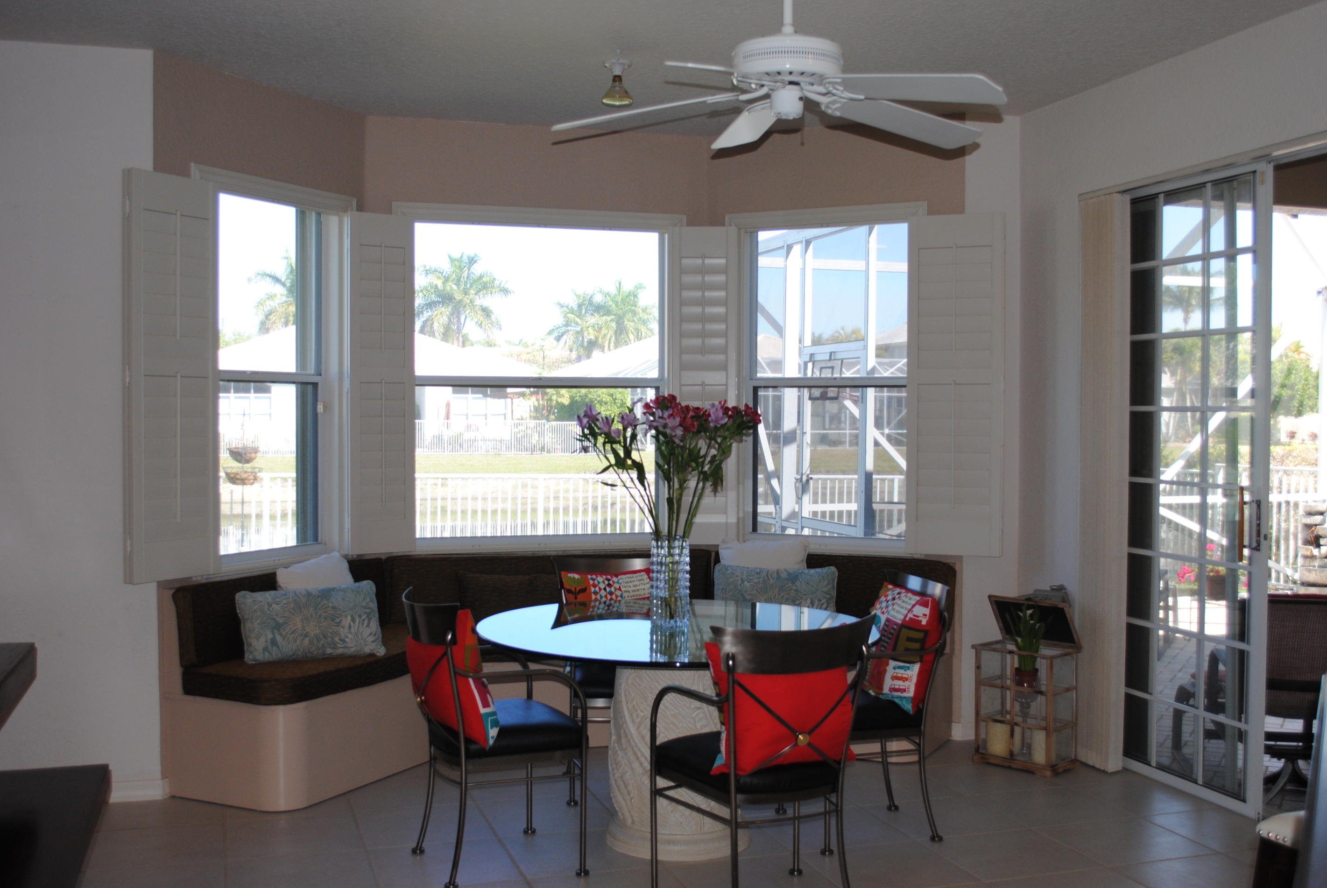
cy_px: 438
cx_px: 659
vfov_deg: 35.1
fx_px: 1402
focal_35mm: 38
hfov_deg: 50.6
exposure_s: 1/125
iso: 200
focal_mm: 24
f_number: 4
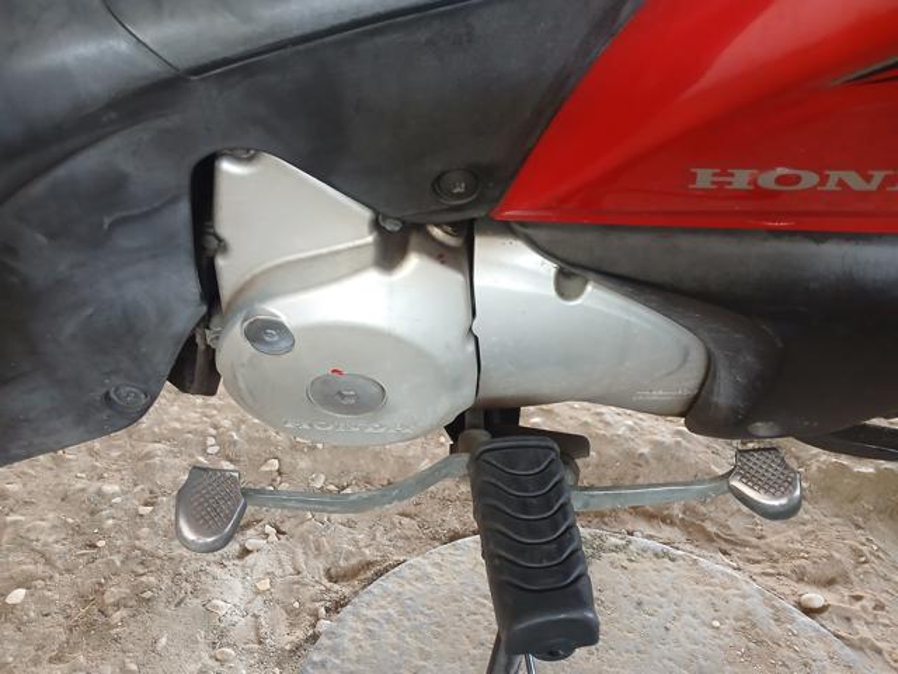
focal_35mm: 26
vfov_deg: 53.1
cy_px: 337
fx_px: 674
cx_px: 449
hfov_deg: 67.3
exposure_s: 1/60
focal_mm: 3.98
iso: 250
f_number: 1.8
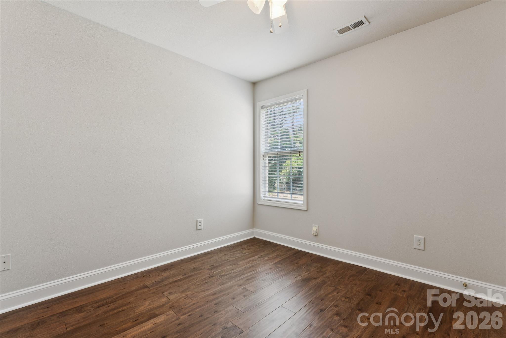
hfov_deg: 95.0
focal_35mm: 16
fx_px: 232
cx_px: 253
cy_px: 169
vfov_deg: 72.0
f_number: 13
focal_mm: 16.5
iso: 100
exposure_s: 1/1.67
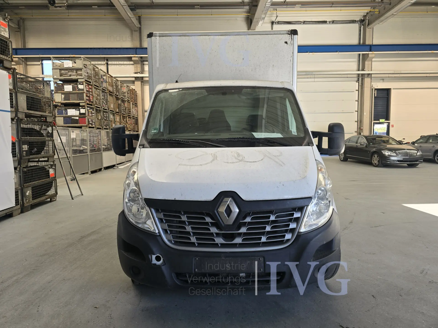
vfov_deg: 58.9
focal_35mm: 23
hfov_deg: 73.9
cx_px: 219
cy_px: 164
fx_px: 291
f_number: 1.7
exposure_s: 1/180
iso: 80
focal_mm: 6.3
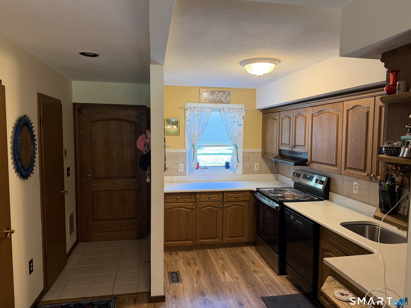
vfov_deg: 56.8
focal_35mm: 24
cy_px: 154
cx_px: 206
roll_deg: -0.4
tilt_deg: -3.9
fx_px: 285
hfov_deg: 71.6
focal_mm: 6.76
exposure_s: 1/60
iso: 200
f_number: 1.78
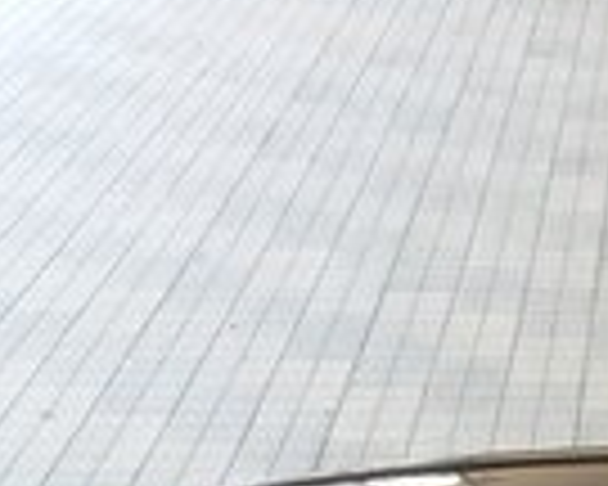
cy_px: 718
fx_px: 2411
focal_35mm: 134
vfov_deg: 11.1
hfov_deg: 13.8
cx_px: 788
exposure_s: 1/120
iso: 64
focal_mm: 3.7
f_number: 1.9
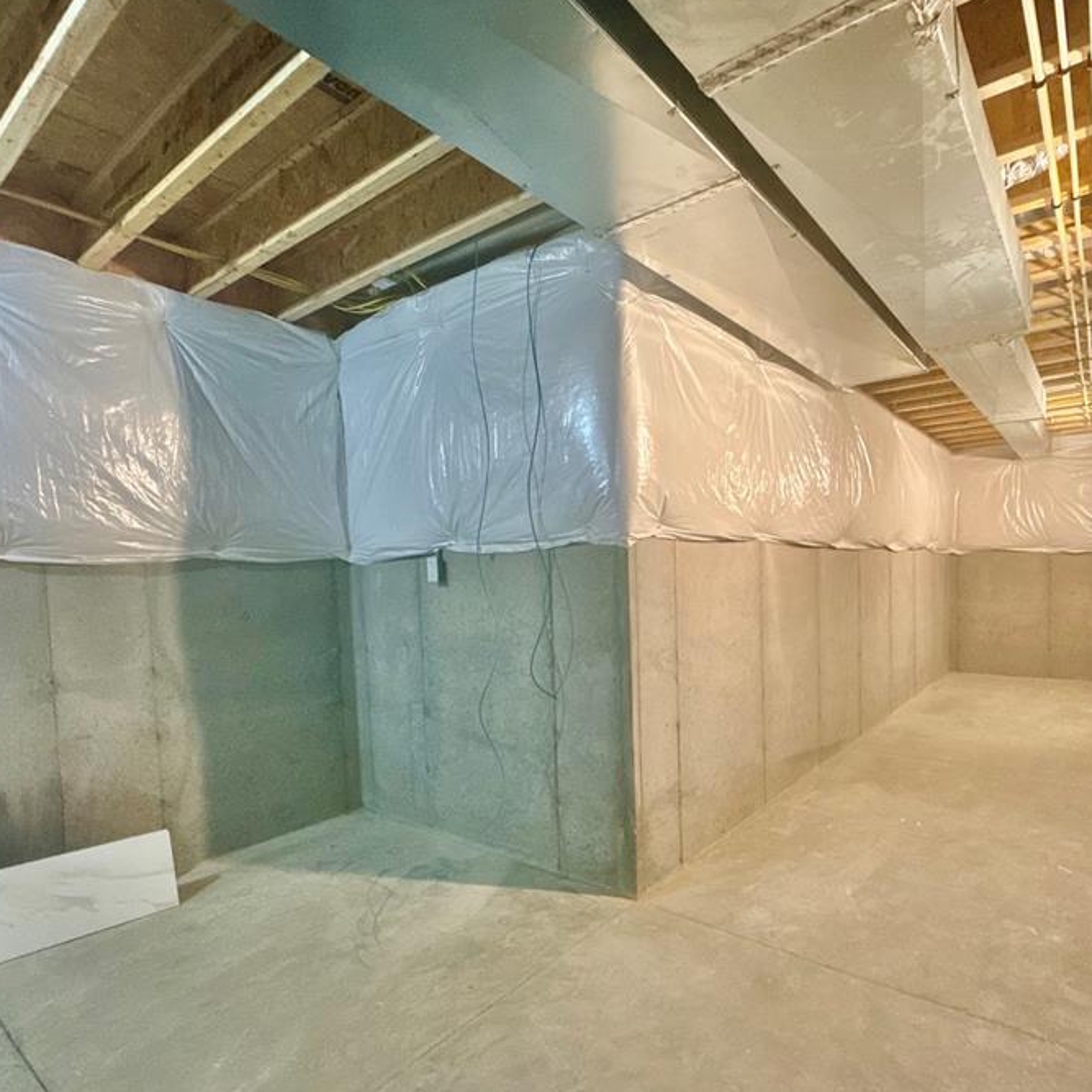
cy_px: 609
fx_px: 678
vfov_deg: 77.4
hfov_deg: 77.4
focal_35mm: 19
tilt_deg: -2.7
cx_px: 611
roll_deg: +1.4
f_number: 2.2
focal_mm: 2.22
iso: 640
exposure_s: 1/60
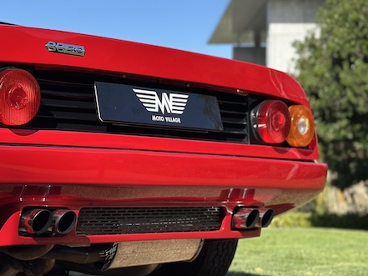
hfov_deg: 22.3
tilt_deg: +2.1
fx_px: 925
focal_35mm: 87
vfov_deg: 17.0
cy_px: 112
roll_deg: -0.5
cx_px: 93
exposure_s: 1/3367
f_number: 1.78
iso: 80
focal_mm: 6.86
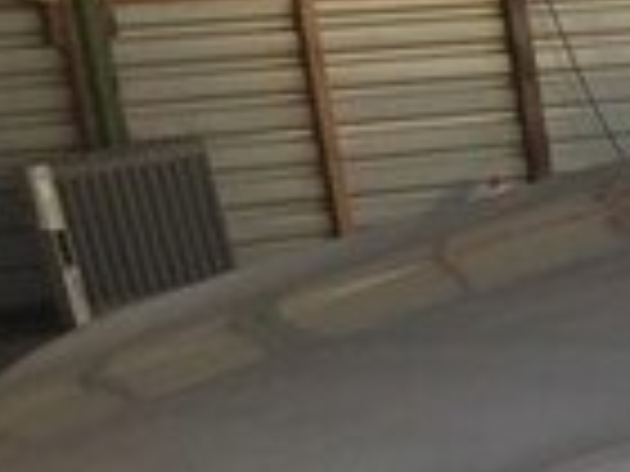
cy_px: 650
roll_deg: +1.5
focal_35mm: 137
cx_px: 1449
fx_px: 2493
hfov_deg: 12.0
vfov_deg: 10.5
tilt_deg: -18.5
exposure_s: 1/384
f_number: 2.2
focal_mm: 4.15
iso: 32
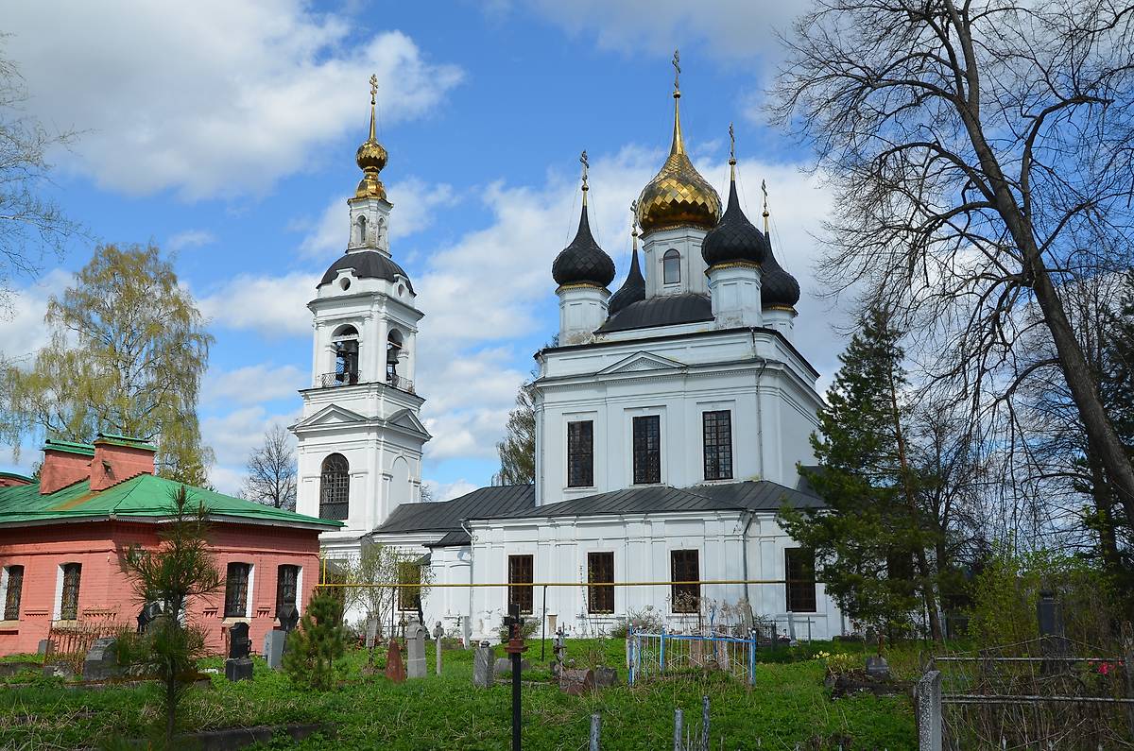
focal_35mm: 36
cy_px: 376
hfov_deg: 53.2
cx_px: 567
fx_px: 1132
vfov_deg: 36.7
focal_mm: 24
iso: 100
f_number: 9
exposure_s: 1/320
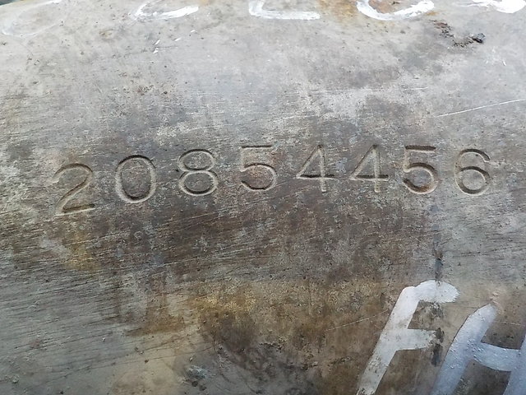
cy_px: 198
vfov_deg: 46.8
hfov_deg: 60.0
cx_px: 263
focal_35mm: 30
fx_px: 456
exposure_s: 1/40
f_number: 3.3
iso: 800
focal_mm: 4.1
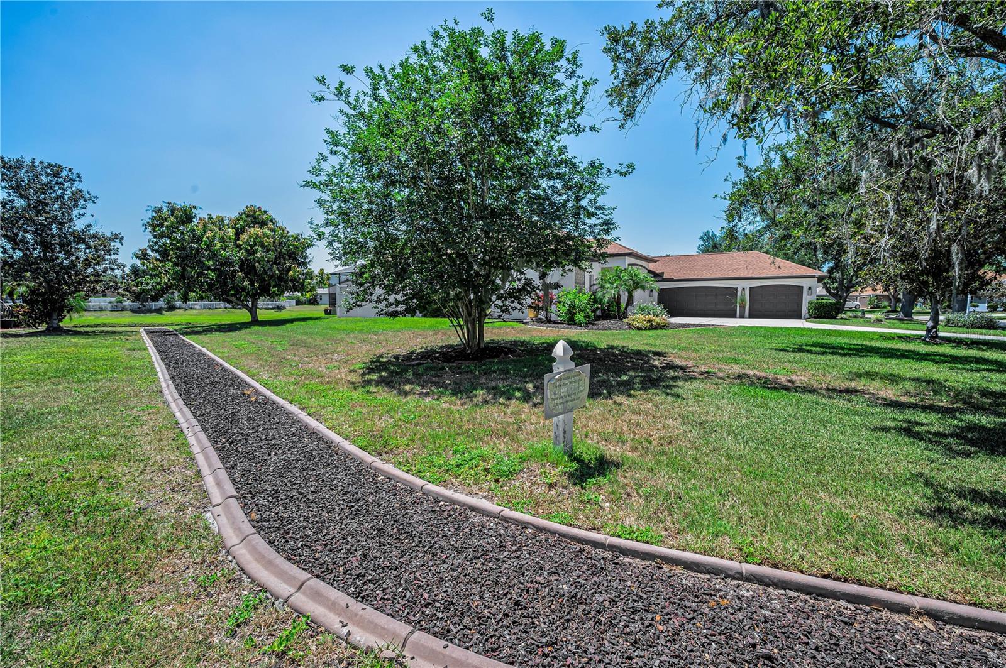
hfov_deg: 96.8
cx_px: 503
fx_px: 447
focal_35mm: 16
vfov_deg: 73.6
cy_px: 334
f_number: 9
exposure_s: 1/800
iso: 320
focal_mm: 16
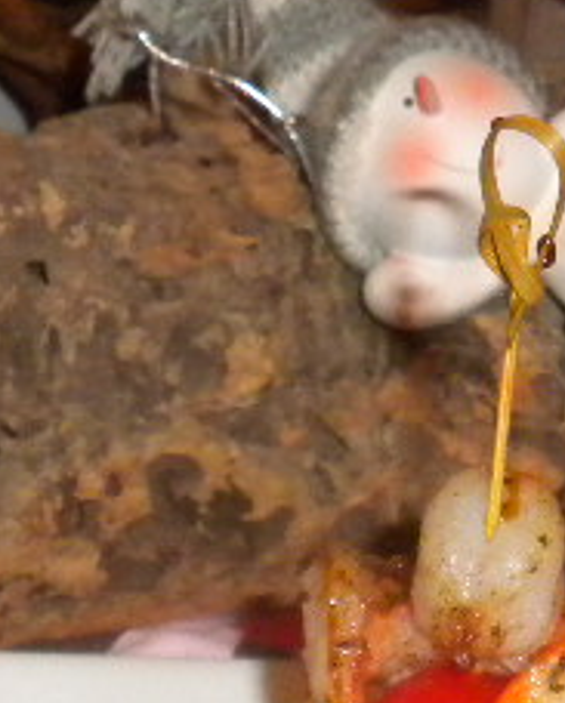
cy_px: 447
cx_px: 655
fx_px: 3379
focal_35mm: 162
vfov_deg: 11.9
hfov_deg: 9.4
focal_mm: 6.6
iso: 400
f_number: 3.5
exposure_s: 1/30
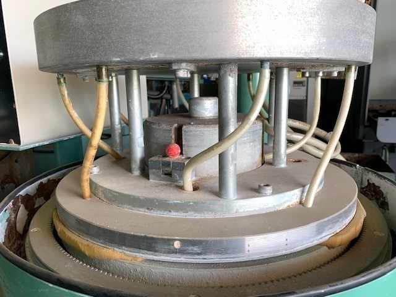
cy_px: 148
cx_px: 198
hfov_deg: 67.3
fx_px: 297
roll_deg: +2.9
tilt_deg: -10.8
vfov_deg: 53.1
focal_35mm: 26
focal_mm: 4.25
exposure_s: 1/100
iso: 32
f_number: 1.8
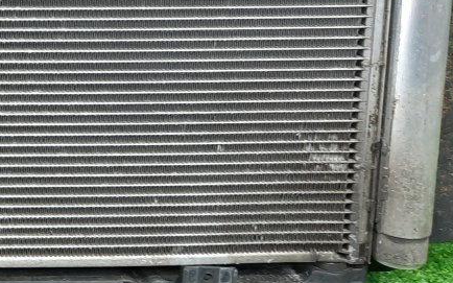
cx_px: -172
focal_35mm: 88
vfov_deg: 14.3
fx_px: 1086
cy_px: -69
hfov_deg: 20.9
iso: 93
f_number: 2
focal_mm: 4.6
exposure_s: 1/50
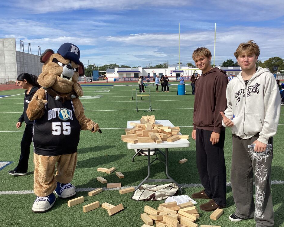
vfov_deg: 44.5
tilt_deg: -9.3
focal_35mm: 33
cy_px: 115
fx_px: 277
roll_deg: +0.5
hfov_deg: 54.2
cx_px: 143
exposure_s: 1/1597
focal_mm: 3.3
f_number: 2.4
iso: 25
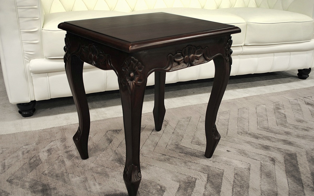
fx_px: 317
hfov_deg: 52.7
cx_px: 157
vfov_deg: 34.4
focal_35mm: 37
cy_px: 103
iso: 100
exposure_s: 1/5
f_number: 4
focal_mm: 24
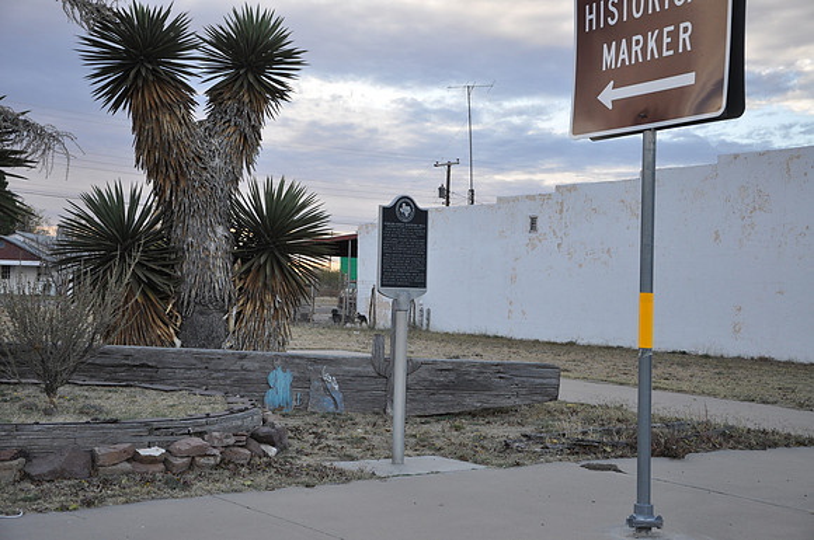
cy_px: 270
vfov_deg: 26.4
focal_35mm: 51
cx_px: 407
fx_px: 1152
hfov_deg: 38.9
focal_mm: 34
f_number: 4.5
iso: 400
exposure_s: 1/80
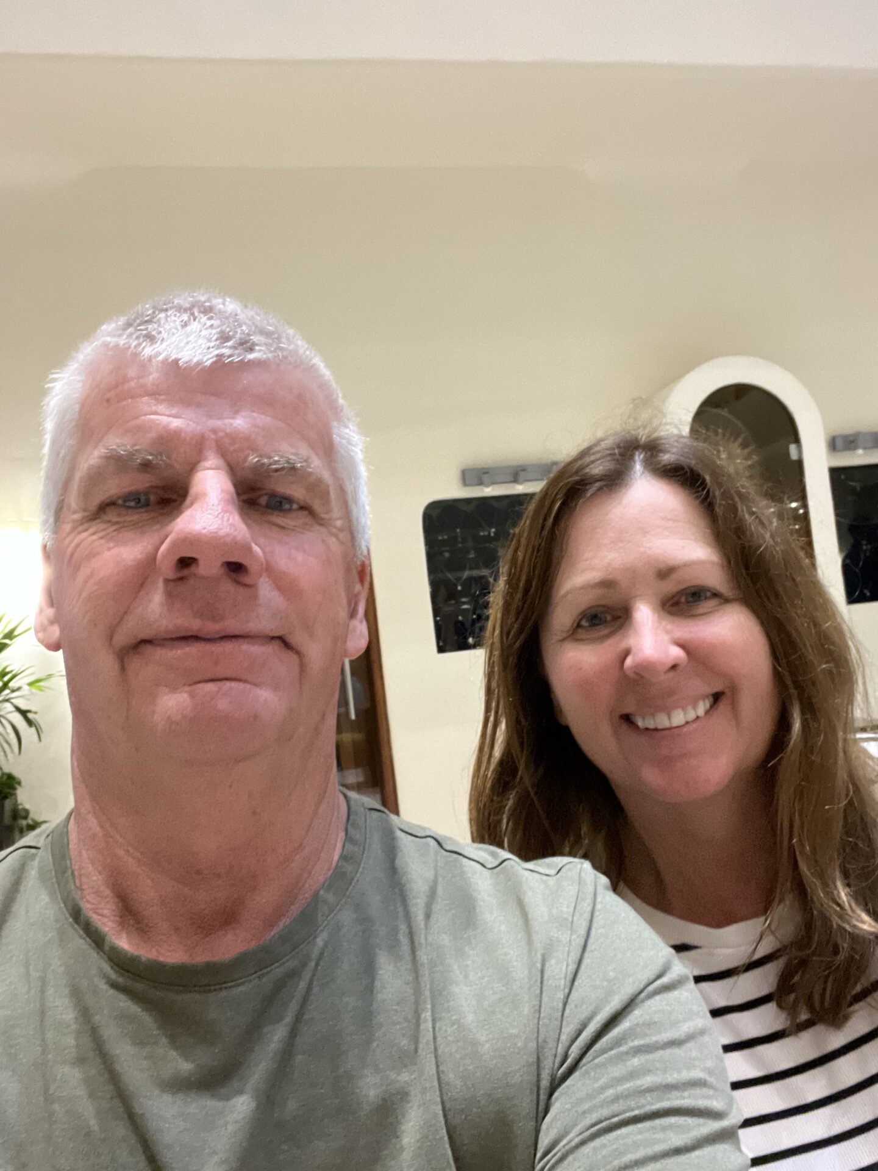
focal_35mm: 30
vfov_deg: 60.0
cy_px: 586
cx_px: 439
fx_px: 1015
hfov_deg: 46.8
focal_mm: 2.71
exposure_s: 1/15
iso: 640
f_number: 2.2
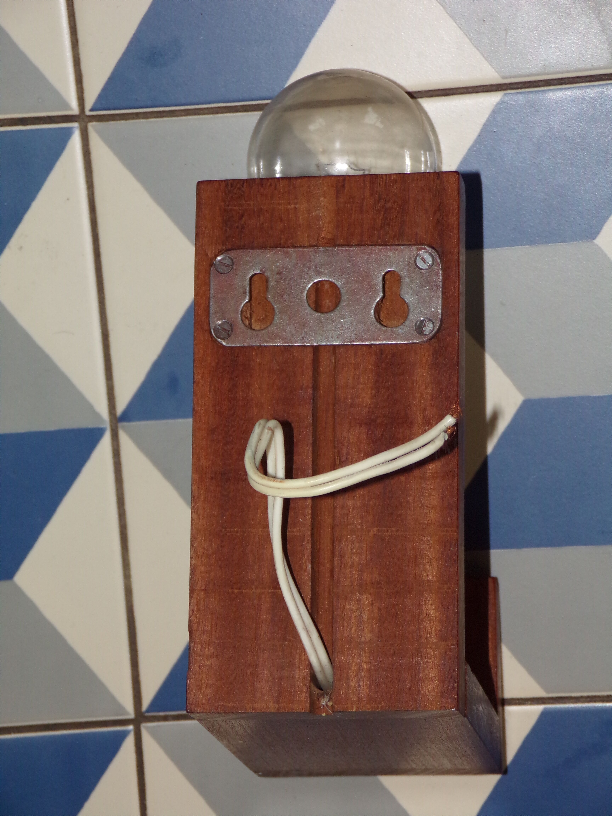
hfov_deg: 11.3
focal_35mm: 131
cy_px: 408
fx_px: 3088
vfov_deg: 15.1
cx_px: 306
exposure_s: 1/100
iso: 200
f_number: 4.4
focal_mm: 23.5
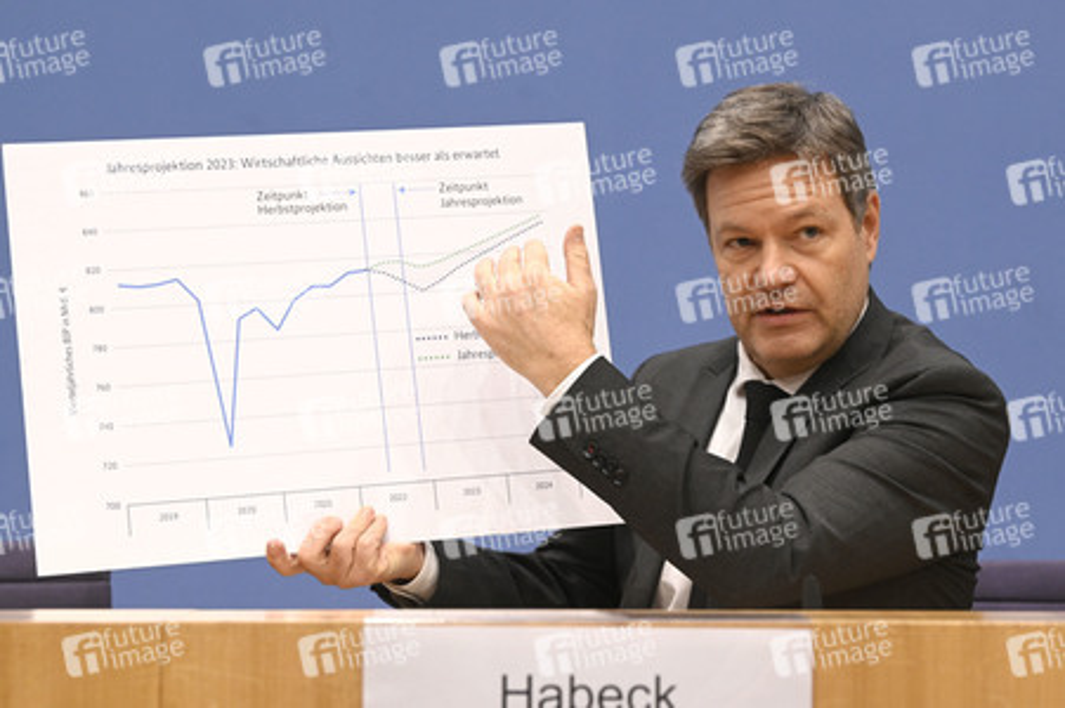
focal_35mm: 80
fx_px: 2365
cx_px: 532
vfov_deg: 17.0
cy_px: 354
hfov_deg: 25.4
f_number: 5.6
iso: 4000
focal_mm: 80
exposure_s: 1/500
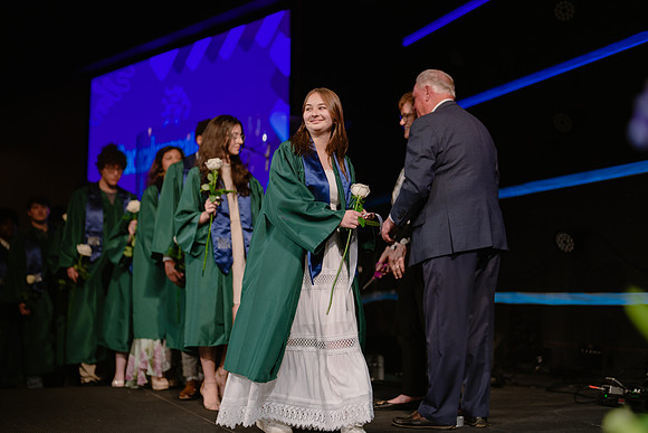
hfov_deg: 39.6
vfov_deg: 27.0
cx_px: 324
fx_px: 900
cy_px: 216
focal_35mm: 50
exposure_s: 1/320
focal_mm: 50
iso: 500
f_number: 1.2
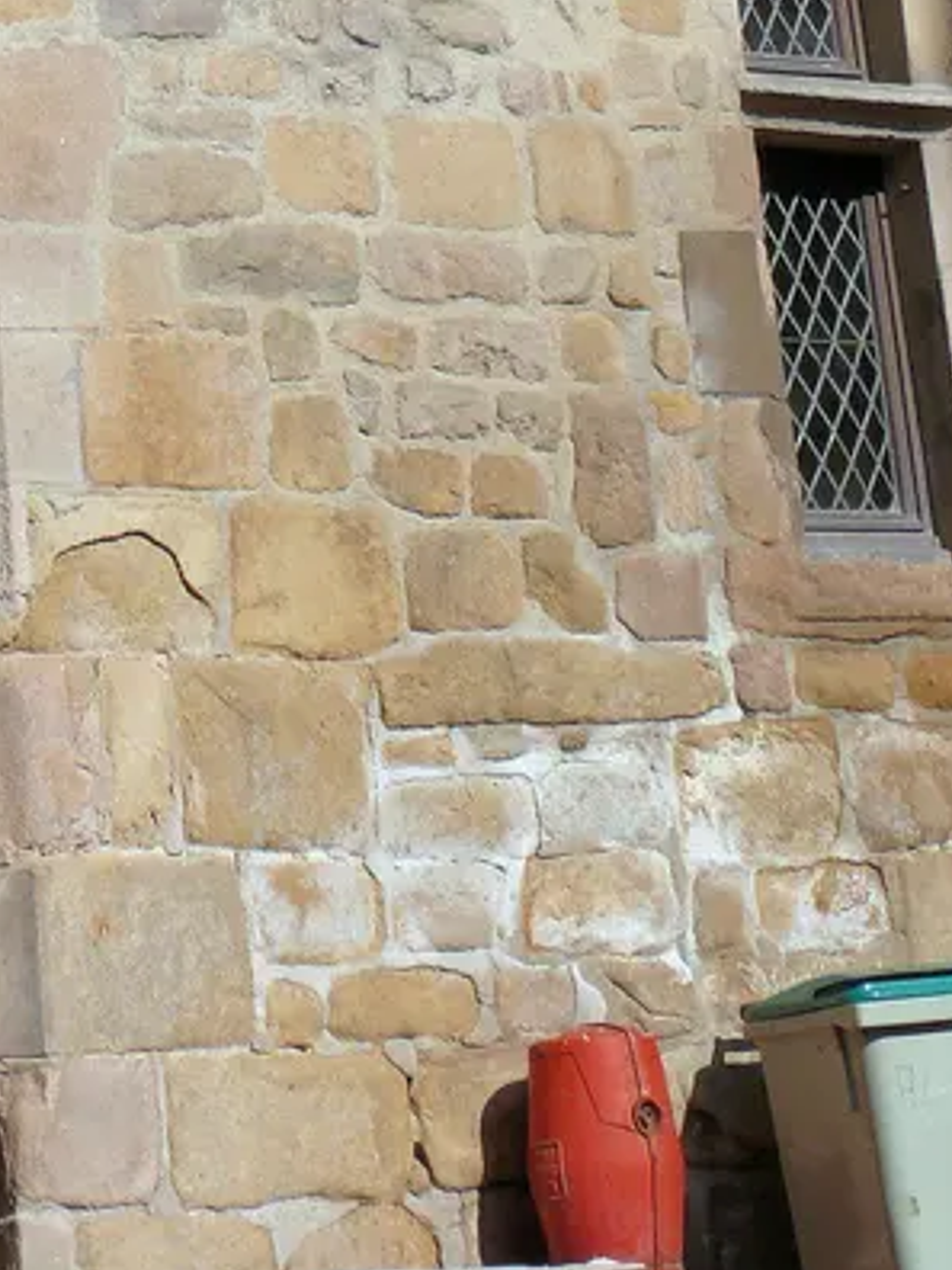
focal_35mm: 113
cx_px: -106
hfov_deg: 12.9
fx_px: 4144
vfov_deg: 15.8
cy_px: -712
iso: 100
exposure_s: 1/400
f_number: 6.3
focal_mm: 7.4
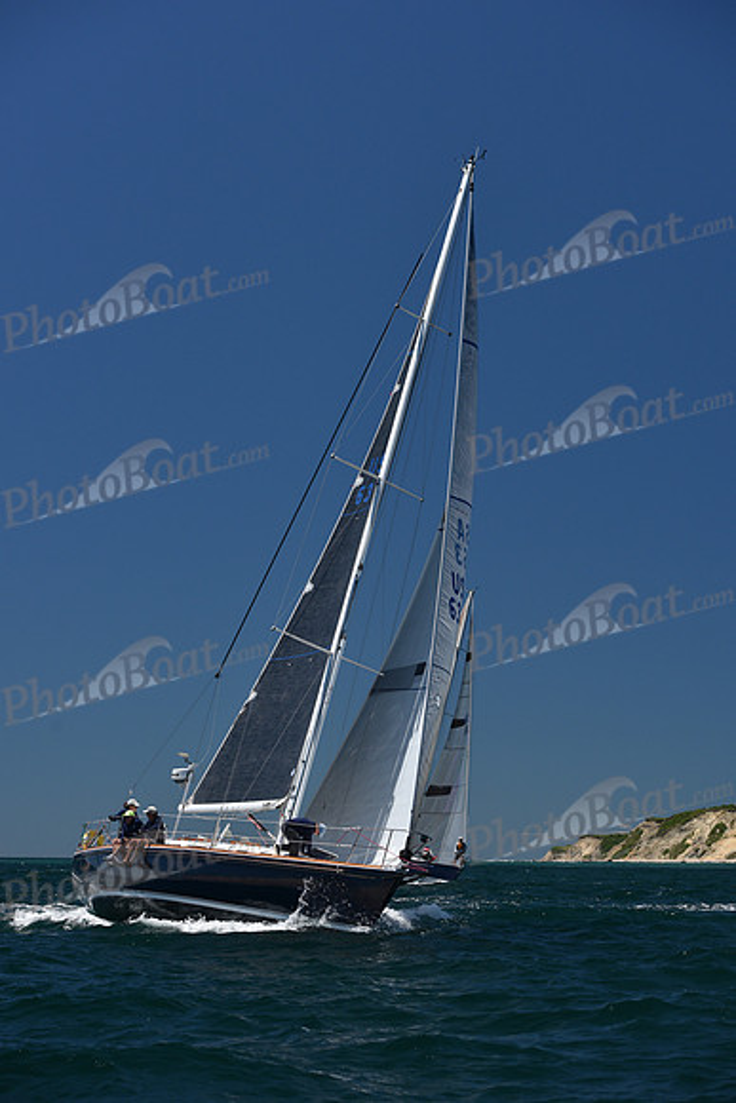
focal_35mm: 70
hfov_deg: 19.5
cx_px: 368
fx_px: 2145
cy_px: 552
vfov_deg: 28.8
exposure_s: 1/800
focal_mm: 70
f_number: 5.6
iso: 250
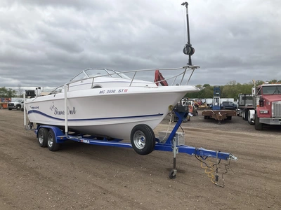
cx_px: 140
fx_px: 235
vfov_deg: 48.2
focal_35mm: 29
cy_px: 105
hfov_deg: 61.7
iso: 25
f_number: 1.8
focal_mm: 3
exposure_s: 1/1451
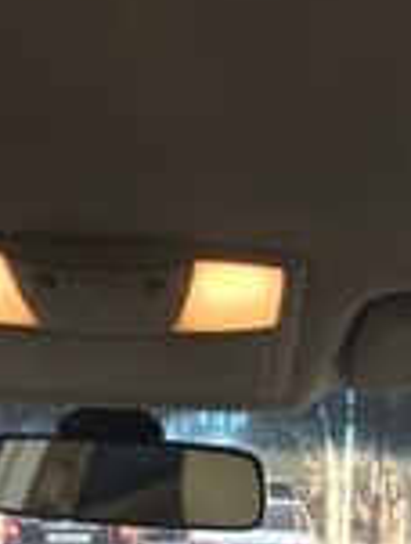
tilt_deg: -11.5
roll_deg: -1.5
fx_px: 1498
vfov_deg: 18.1
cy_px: 836
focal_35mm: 95
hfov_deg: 15.6
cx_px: 173
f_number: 2.2
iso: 50
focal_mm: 4.15
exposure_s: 1/100
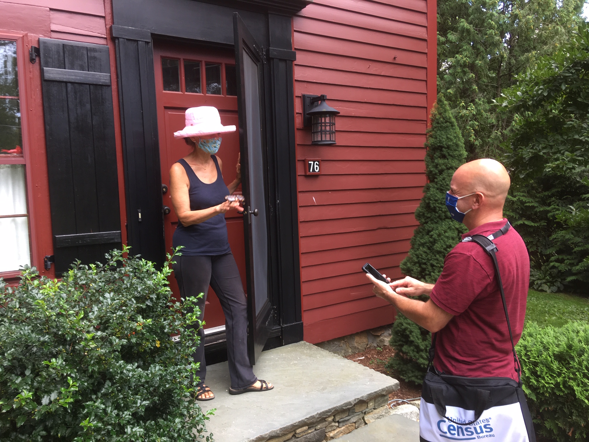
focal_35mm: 29
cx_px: 294
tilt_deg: -3.9
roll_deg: +2.6
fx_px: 493
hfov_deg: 61.7
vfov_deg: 48.2
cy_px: 221
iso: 25
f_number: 2.2
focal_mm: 4.15
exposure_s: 1/60
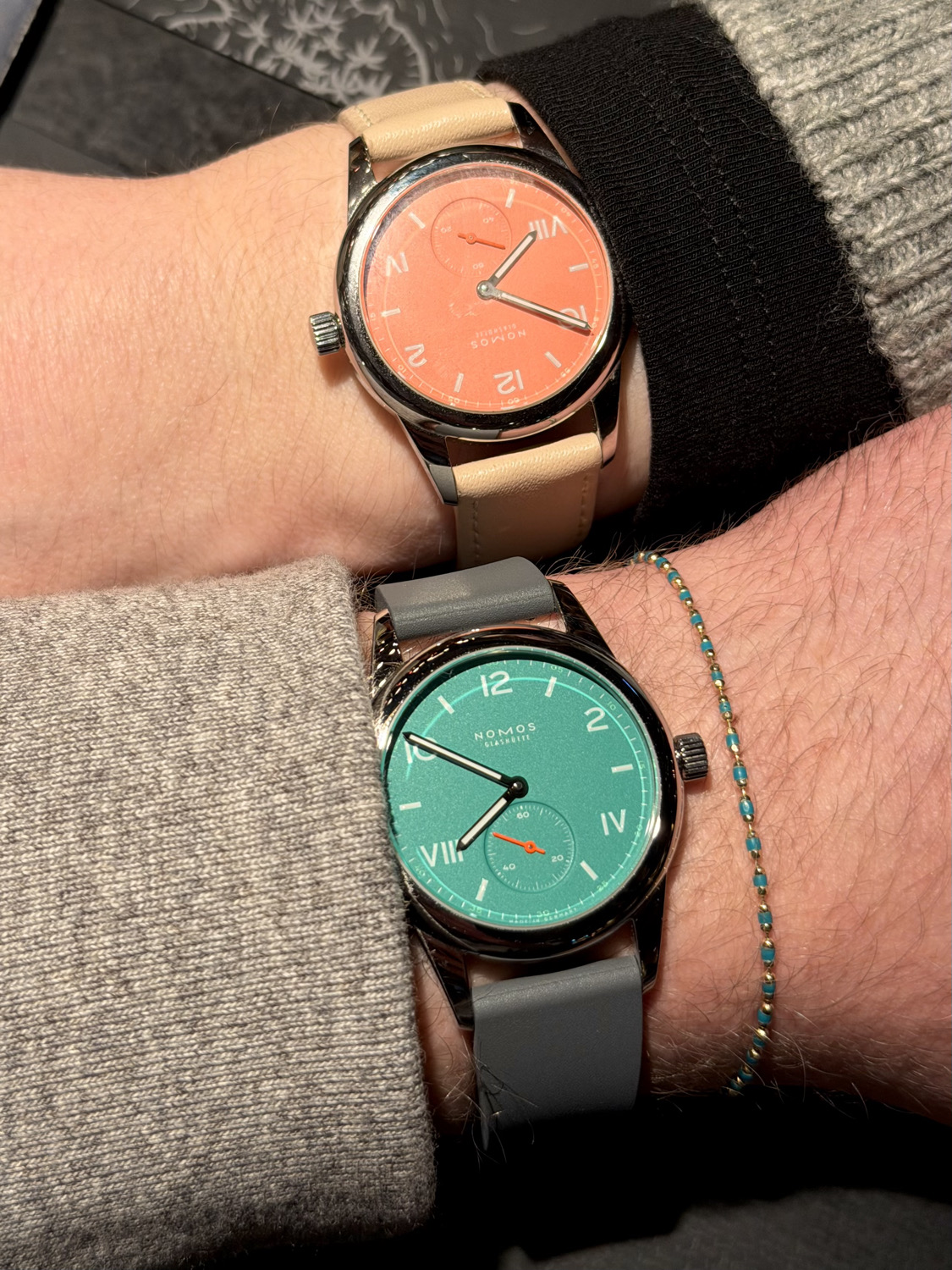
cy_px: 635
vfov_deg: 39.7
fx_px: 1760
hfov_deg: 30.3
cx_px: 476
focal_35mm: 48
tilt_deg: -70.0
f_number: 1.78
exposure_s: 1/50
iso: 64
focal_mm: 6.76
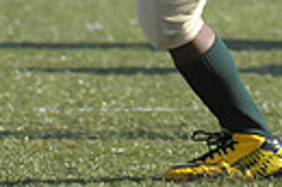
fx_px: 11002
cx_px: 239
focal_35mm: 1408
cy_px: -110
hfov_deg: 1.5
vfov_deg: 1.0
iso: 1600
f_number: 4
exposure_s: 1/6400
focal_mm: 210
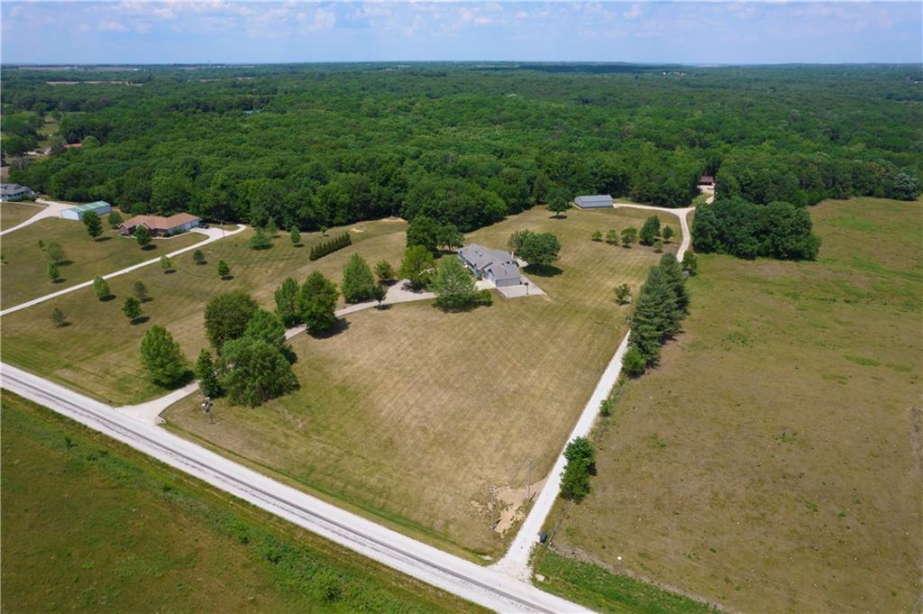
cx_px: 462
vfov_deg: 57.1
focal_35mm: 22
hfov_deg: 78.6
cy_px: 307
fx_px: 564
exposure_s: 1/500
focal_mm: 8.38
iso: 100
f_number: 2.8
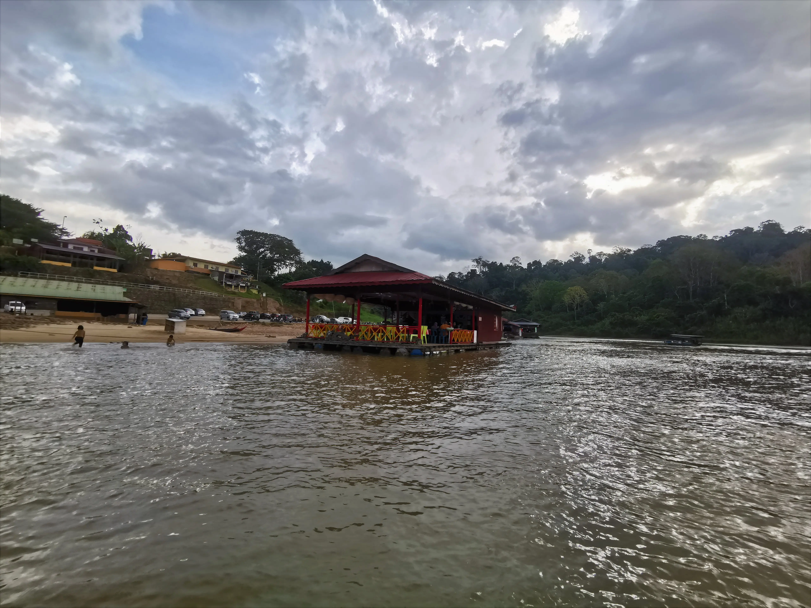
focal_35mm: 16
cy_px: 304
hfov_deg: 94.5
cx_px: 406
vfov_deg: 78.1
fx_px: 375
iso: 50
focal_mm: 2.35
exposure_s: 1/860
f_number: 2.2
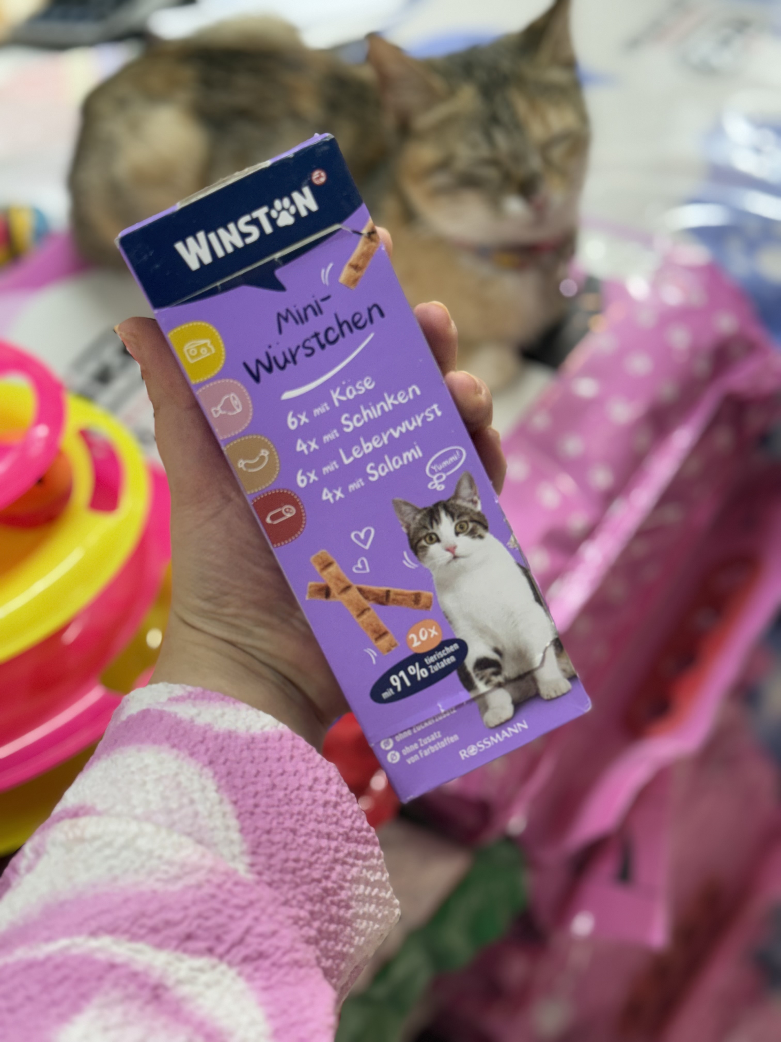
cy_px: 521
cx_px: 390
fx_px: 1444
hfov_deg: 30.3
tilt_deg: -44.9
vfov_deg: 39.7
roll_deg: +7.7
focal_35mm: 48
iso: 160
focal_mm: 6.76
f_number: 1.78
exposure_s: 1/100
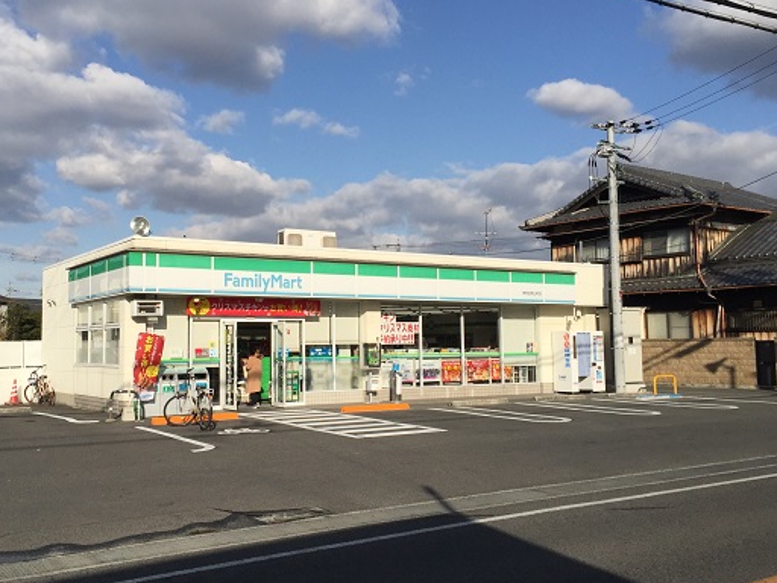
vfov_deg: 38.7
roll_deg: +0.7
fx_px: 831
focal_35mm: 37
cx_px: 330
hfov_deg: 50.0
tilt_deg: +4.6
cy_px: 290
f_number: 2.2
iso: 32
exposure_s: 1/3968
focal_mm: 4.15
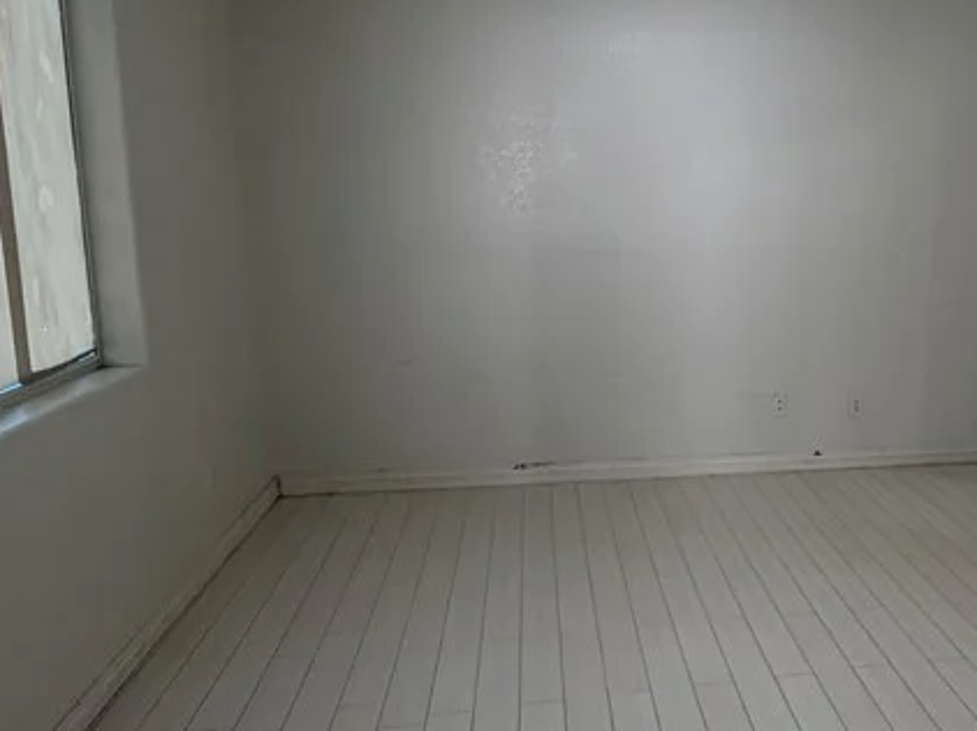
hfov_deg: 51.6
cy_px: 363
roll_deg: -0.7
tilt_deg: -11.1
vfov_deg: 41.8
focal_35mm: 34
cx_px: 734
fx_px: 959
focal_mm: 2.22
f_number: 2.2
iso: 200
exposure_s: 1/120
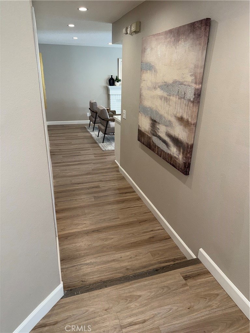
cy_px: 166
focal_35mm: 24
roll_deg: -1.4
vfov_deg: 71.6
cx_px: 125
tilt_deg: -20.5
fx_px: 231
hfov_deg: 56.8
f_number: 1.78
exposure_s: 1/124
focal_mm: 6.76
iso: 50
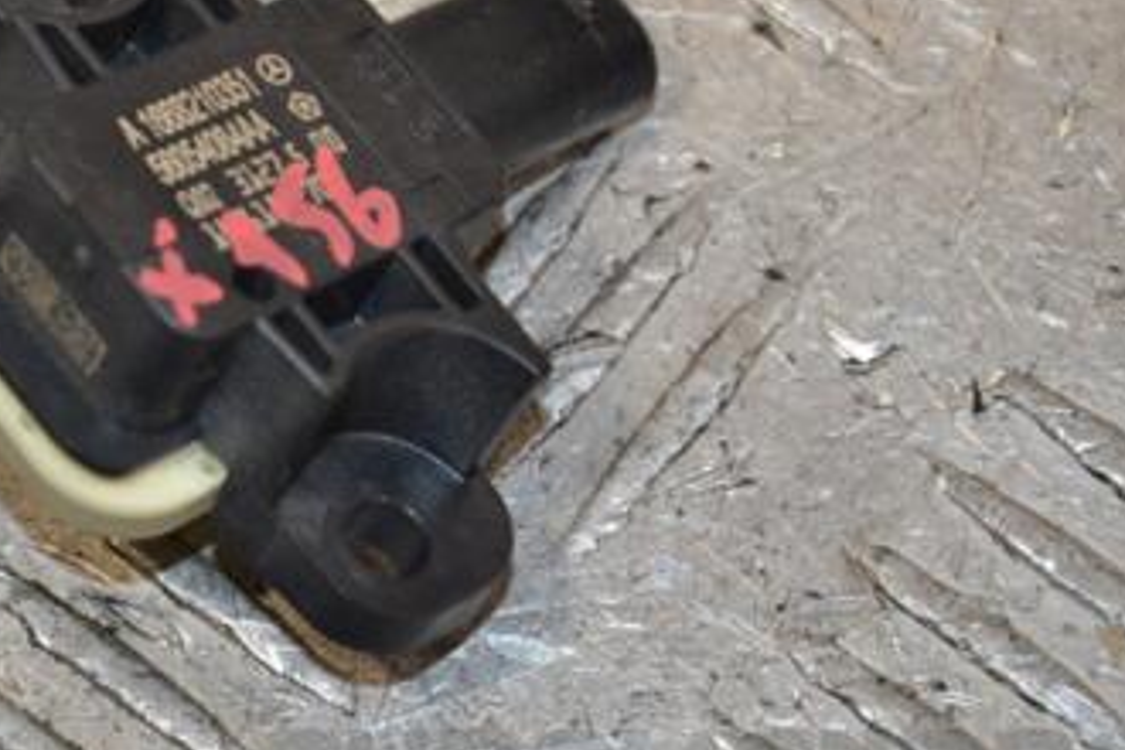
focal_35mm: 251
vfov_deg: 5.5
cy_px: 327
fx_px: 7843
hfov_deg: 8.2
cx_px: 205
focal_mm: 92
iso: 800
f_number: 6.3
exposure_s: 1/200
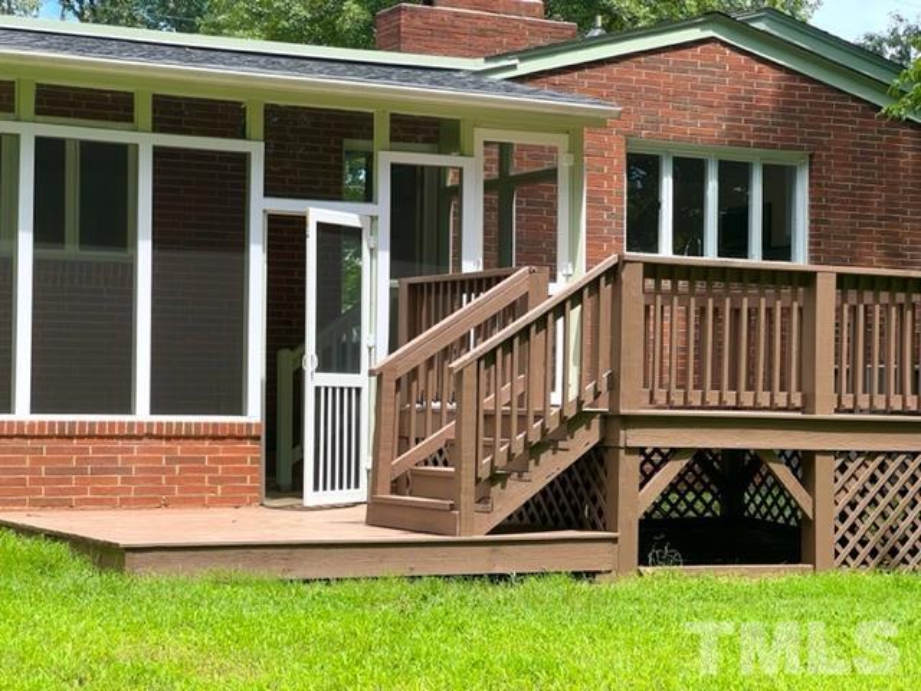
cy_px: 346
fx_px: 2049
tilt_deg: +2.5
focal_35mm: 77
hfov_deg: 25.3
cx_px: 460
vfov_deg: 19.1
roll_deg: -1.2
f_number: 2.8
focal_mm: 9
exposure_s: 1/309
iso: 32
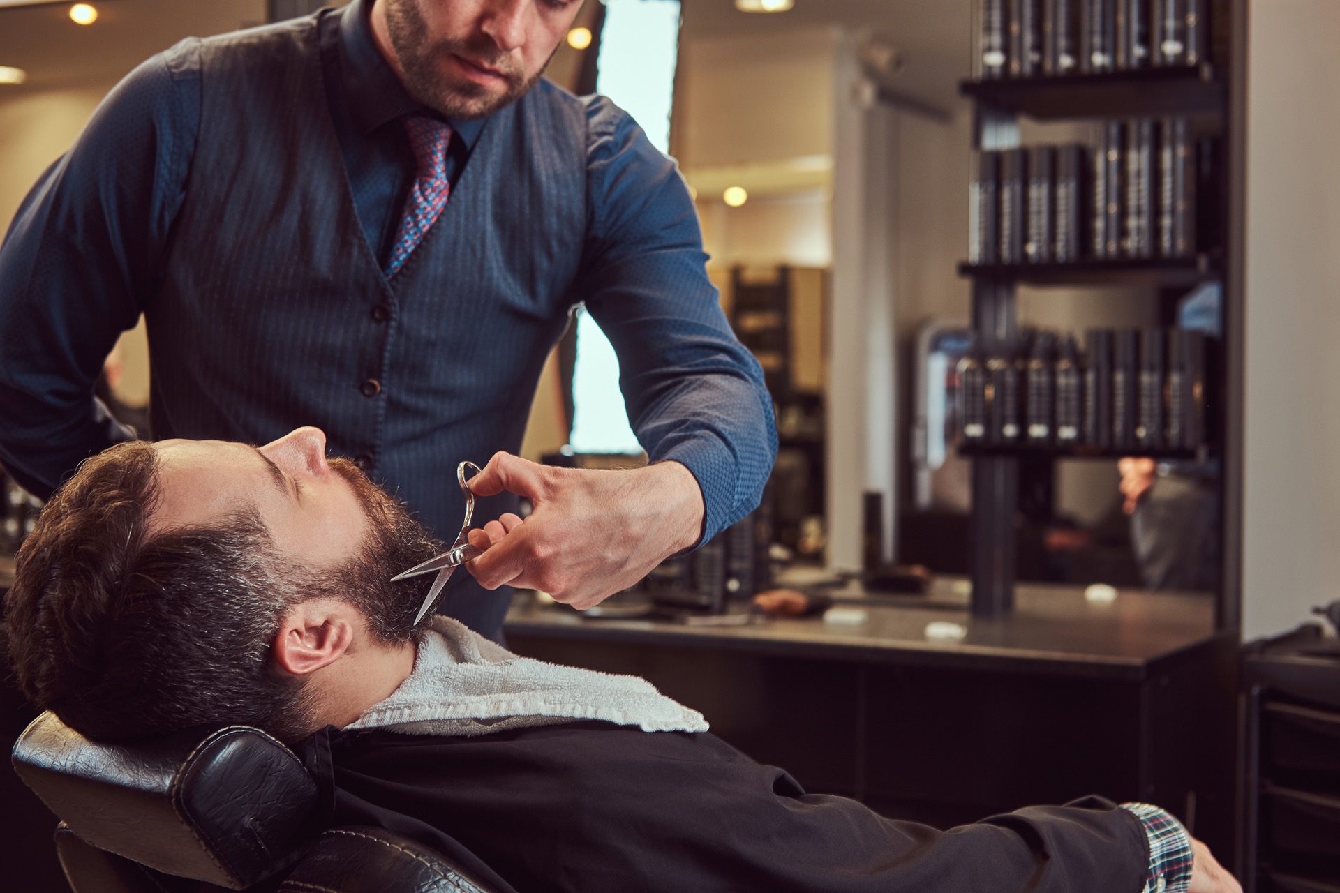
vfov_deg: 25.5
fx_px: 1973
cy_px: 446
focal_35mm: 53
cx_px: 670
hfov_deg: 37.5
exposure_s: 1/60
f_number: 2.8
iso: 200
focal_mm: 35
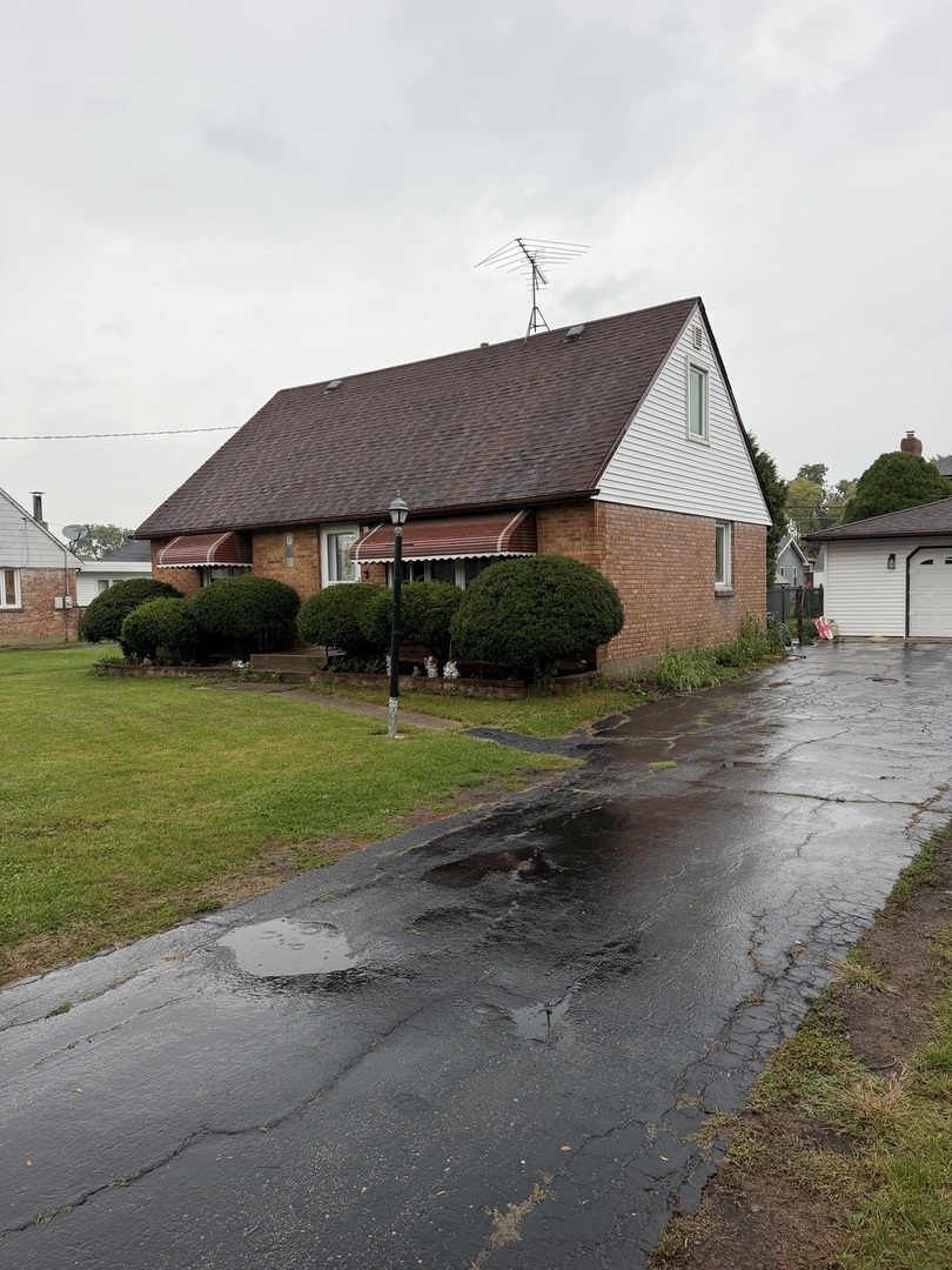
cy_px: 635
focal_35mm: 24
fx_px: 880
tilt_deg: -3.4
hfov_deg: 56.8
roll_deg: +1.8
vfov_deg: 71.6
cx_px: 476
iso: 100
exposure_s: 1/121
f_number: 1.78
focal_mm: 6.76
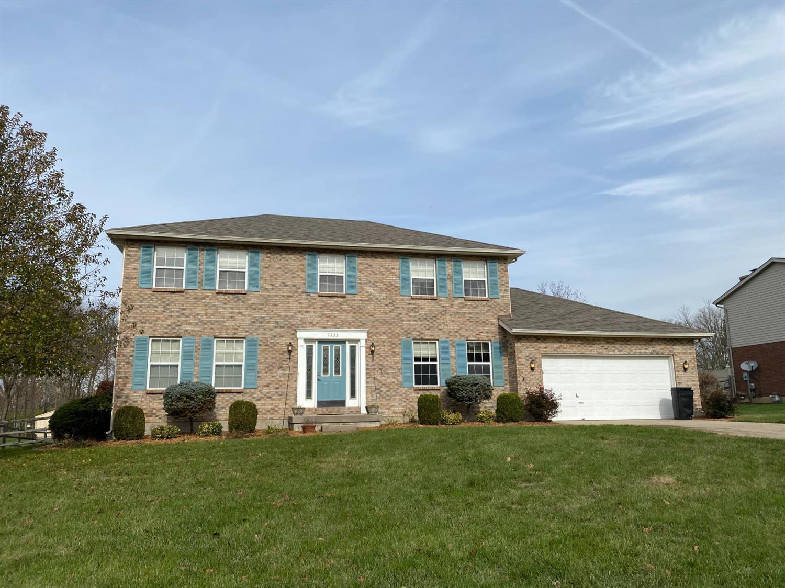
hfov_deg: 67.3
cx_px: 392
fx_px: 589
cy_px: 294
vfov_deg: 53.0
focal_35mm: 26
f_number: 1.8
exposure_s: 1/3497
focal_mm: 4.25
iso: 32
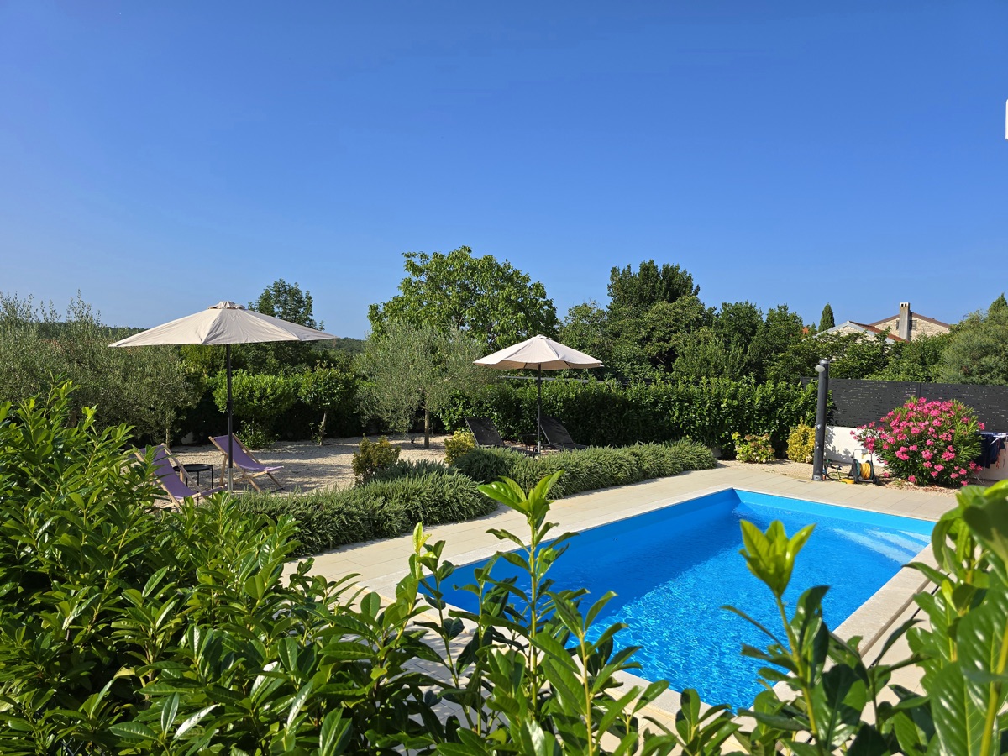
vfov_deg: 58.9
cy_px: 378
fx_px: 670
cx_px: 504
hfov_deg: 73.9
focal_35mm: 23
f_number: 1.7
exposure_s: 1/1000
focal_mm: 6.3
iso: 12
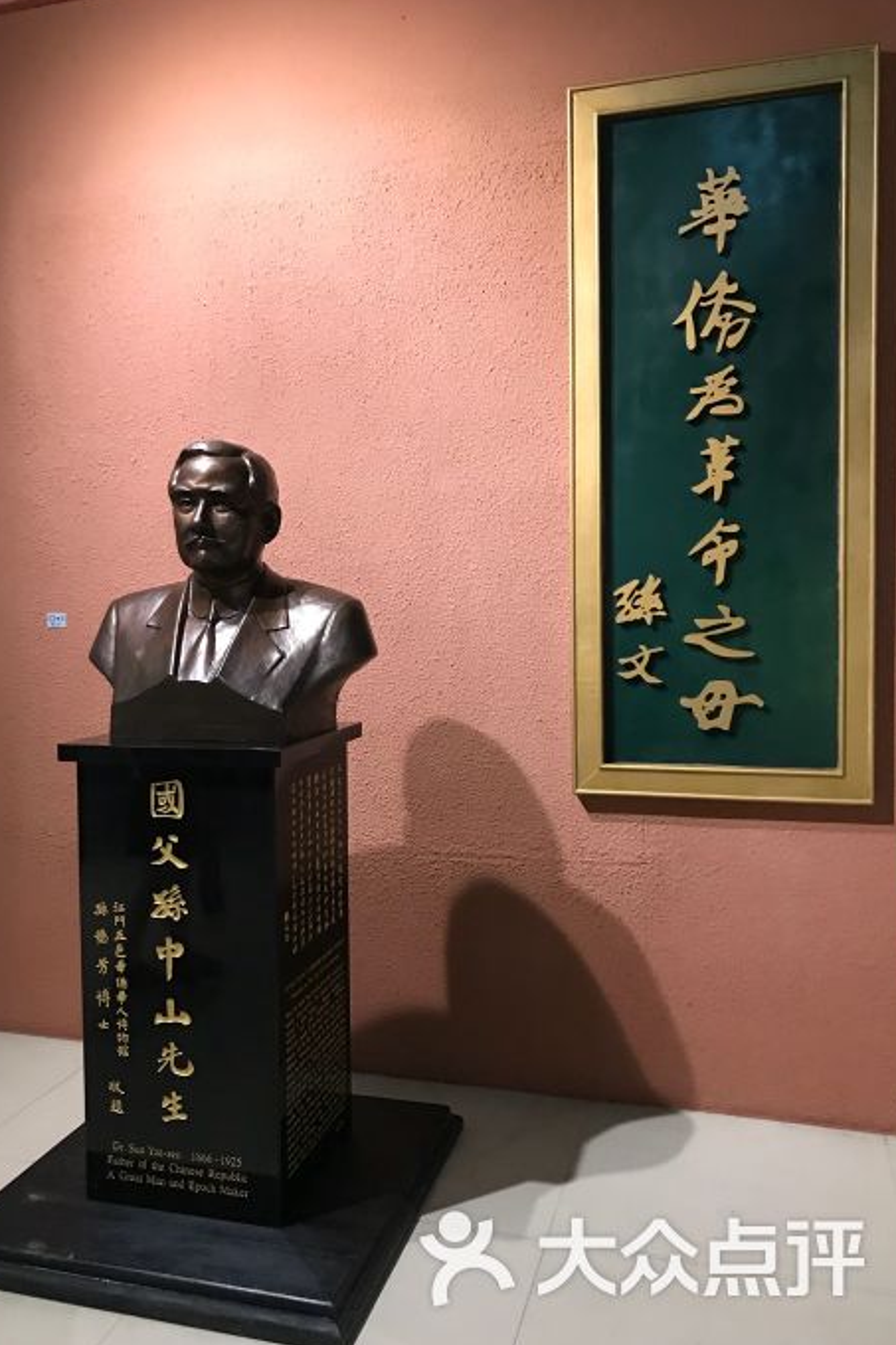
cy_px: 669
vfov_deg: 61.9
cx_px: 397
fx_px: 1120
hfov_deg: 43.5
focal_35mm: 30
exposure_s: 1/14
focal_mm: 3.99
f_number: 1.8
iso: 100
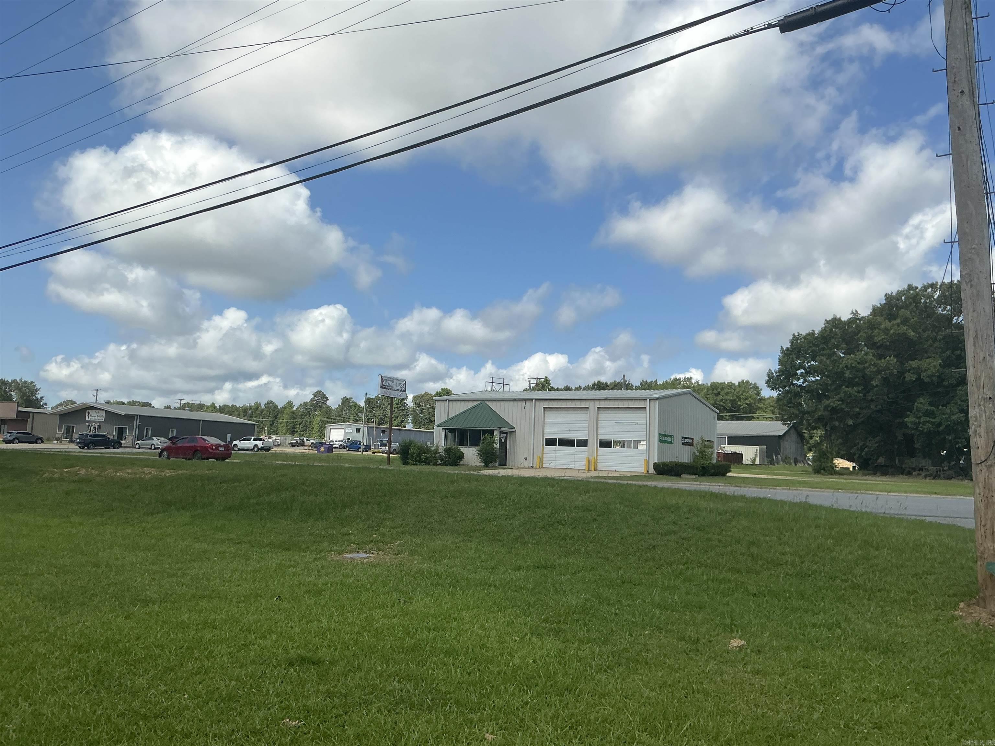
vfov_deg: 49.7
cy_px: 373
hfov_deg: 63.4
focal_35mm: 28
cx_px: 498
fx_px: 805
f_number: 1.8
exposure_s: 1/2538
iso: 25
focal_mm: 3
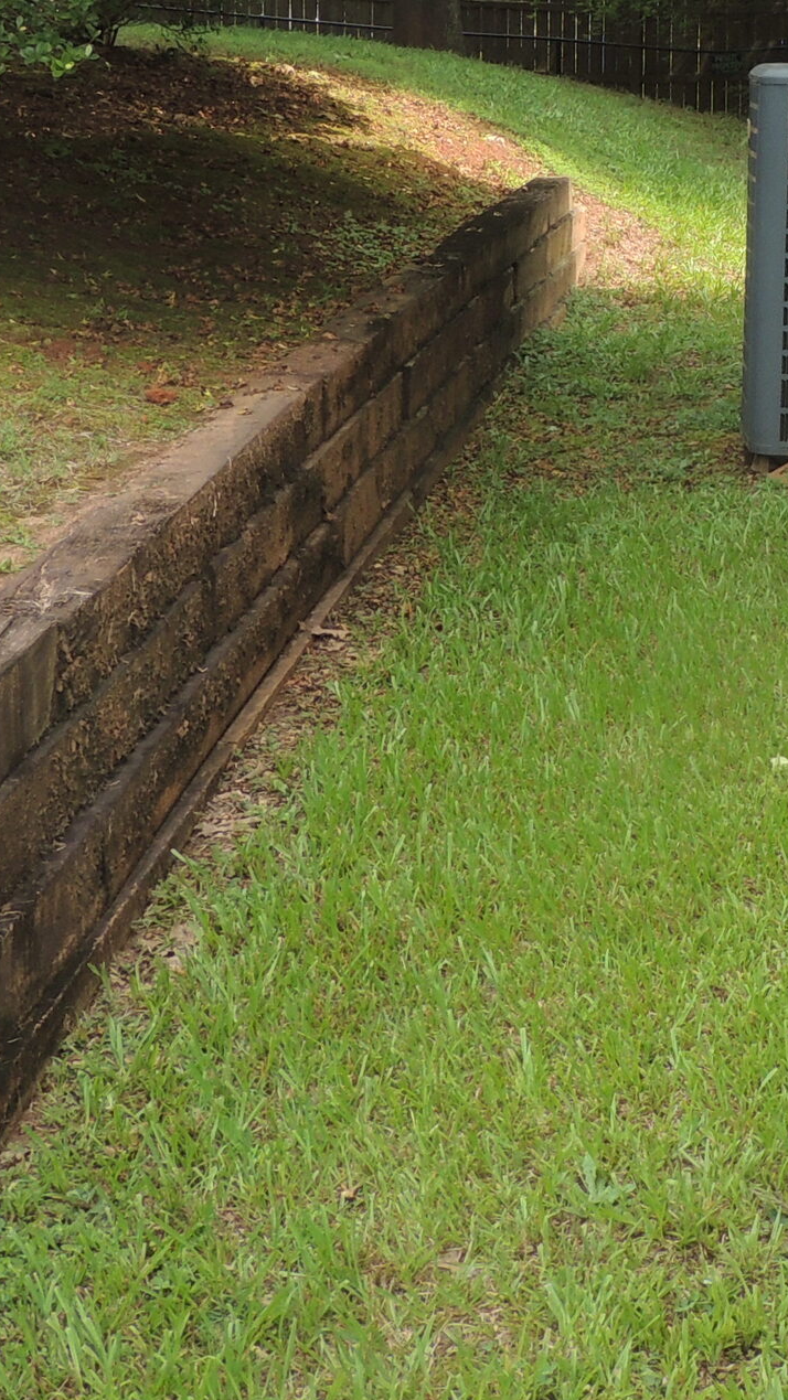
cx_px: 888
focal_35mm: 87
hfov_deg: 13.6
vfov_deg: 24.2
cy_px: 362
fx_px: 3231
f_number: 3.2
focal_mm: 5.8
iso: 100
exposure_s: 1/250
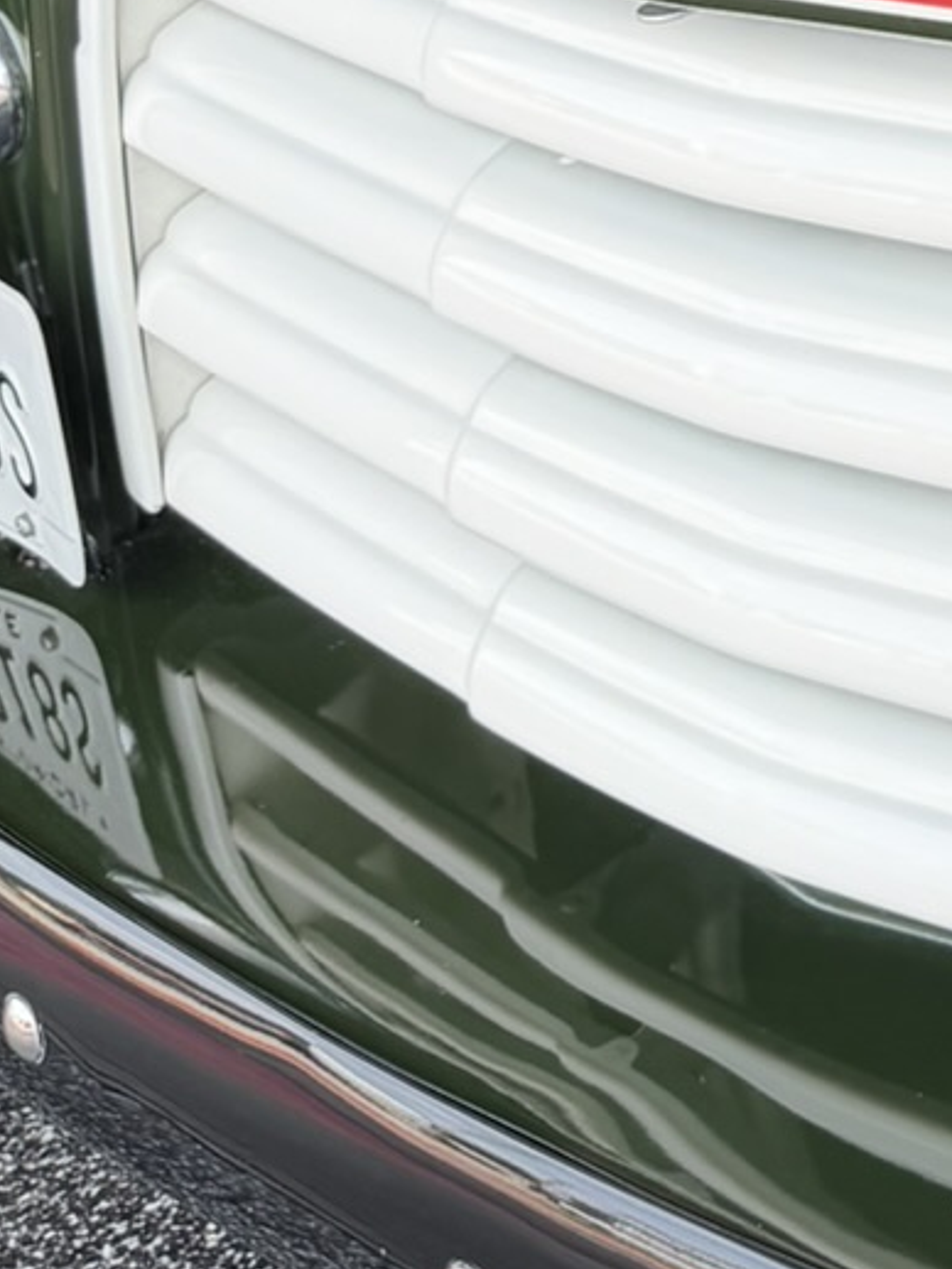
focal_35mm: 95
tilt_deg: -13.4
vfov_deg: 18.4
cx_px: 1865
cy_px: -628
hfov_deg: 13.5
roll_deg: +3.2
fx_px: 3482
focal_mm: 6.76
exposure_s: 1/399
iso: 100
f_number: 1.78
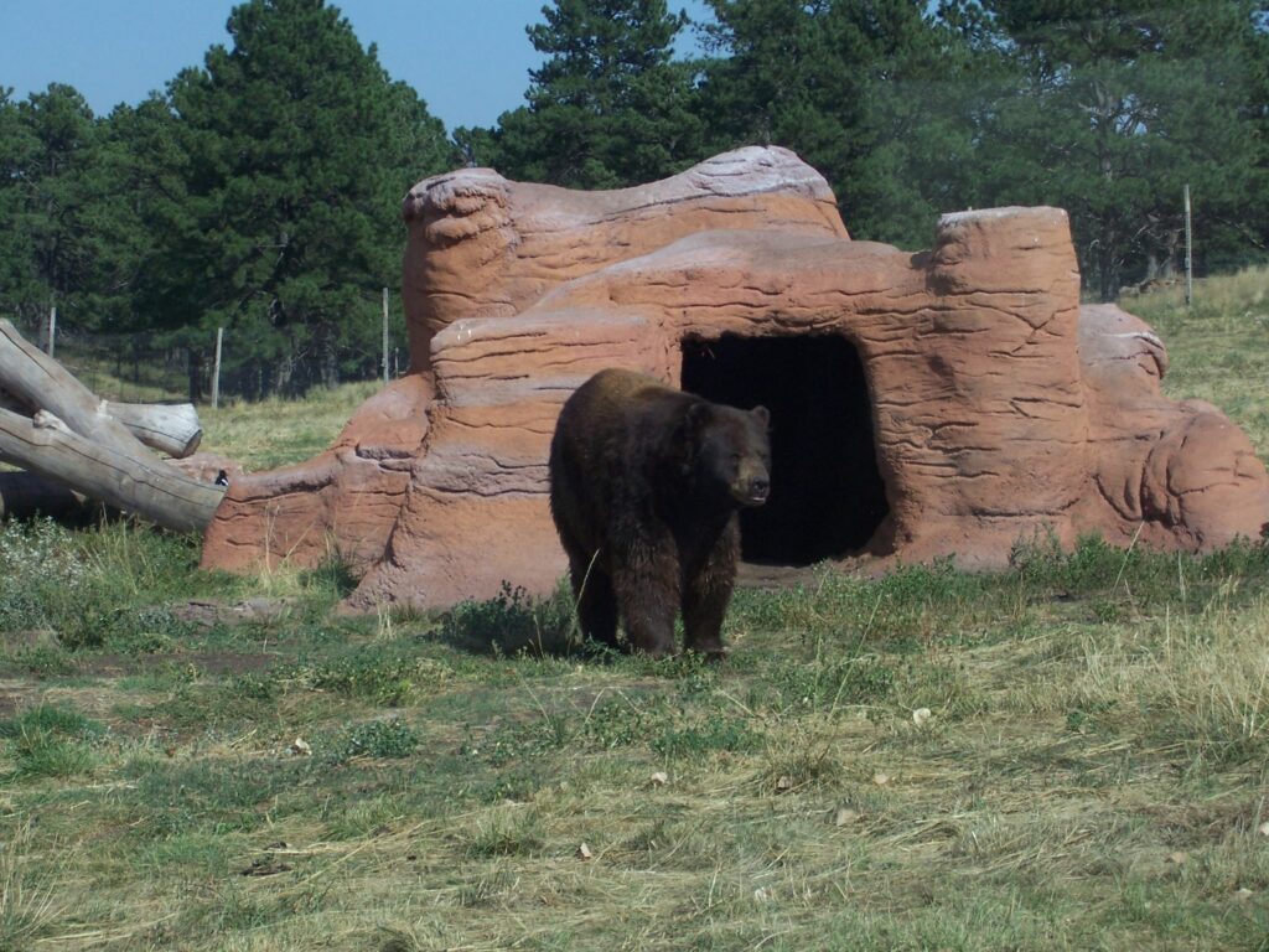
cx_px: 634
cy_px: 476
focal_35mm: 102
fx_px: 3739
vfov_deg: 14.5
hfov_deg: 19.3
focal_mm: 16.8
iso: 80
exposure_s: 1/750
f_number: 4.6
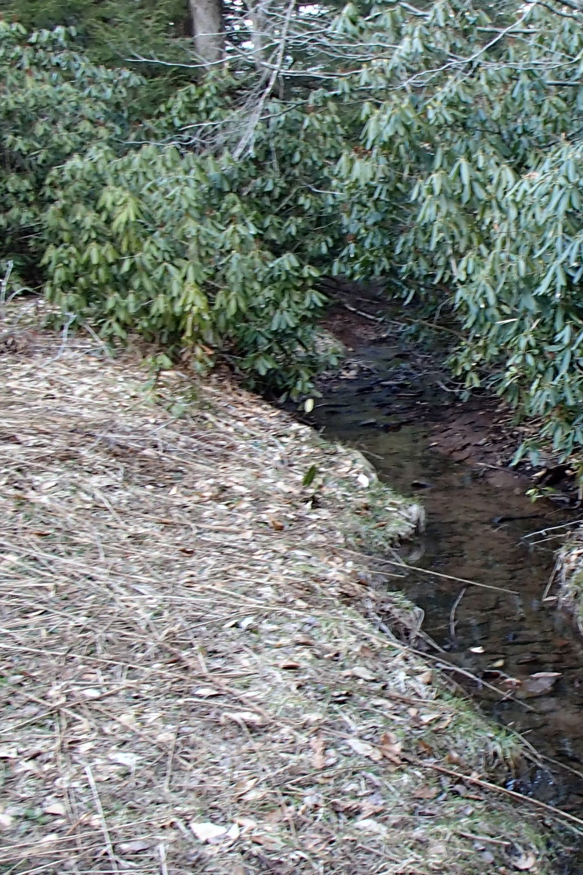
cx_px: 548
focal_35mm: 57
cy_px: 444
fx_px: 1384
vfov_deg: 35.0
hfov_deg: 23.0
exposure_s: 1/30
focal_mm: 5
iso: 250
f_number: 3.9
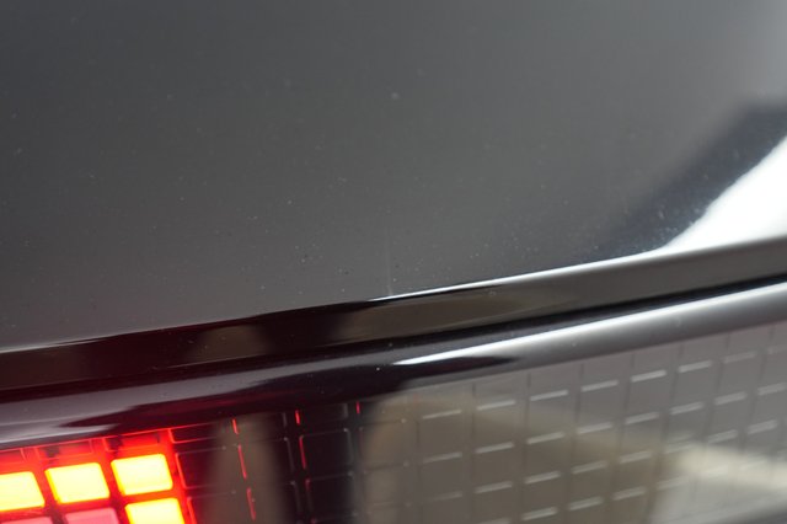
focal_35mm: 25
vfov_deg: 51.2
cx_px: 394
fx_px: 546
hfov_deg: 71.5
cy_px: 262
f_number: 2.8
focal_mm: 25
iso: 2000
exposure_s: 1/60
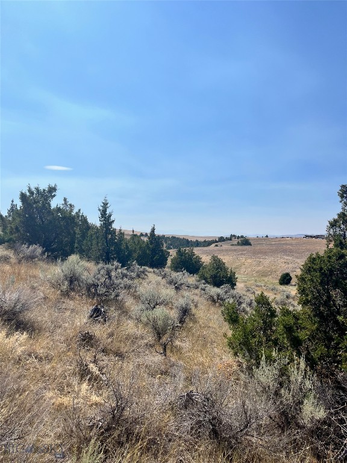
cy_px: 232
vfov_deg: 67.3
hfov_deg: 53.1
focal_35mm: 26
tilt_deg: +2.1
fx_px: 348
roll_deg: -0.1
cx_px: 174
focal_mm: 5.1
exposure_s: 1/6494
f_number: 1.6
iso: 50
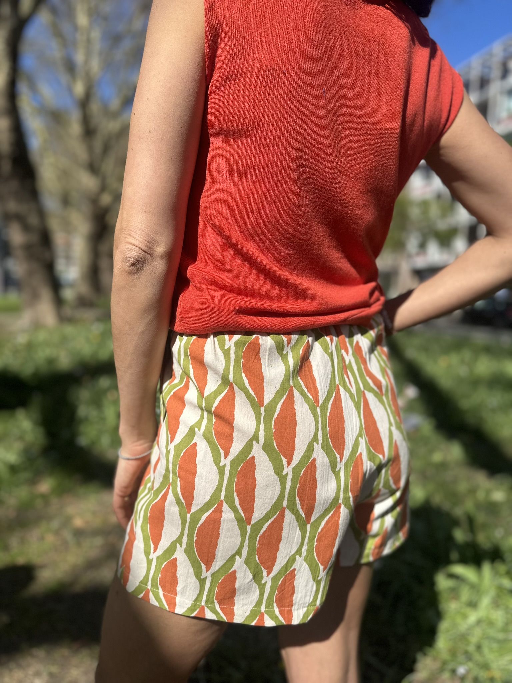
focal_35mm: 24
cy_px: 342
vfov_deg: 71.6
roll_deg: -2.3
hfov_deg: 56.8
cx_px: 256
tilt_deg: -5.9
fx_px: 473
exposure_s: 1/4184
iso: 80
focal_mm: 6.86
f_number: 1.78
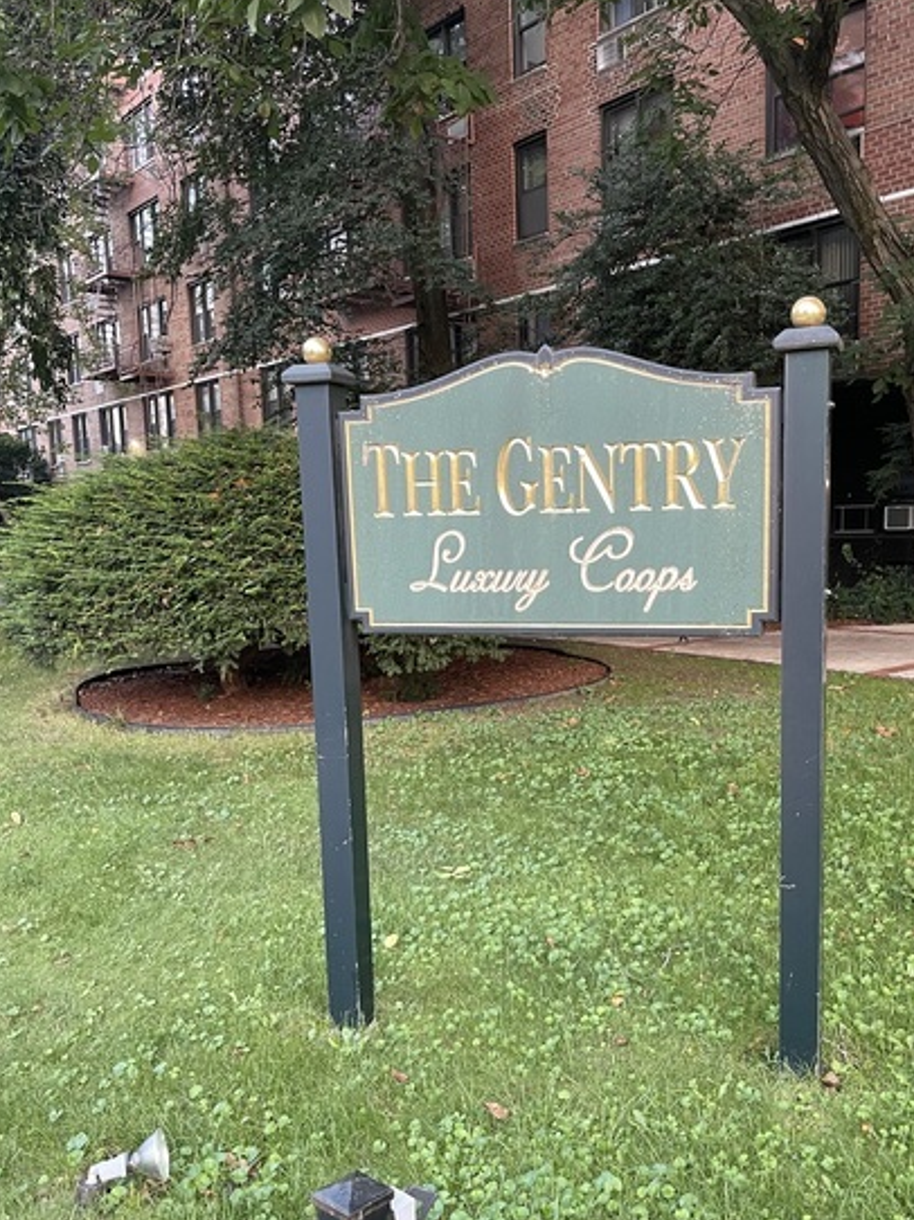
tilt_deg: -8.6
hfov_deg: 43.9
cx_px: 554
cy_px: 685
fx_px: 1127
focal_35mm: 32
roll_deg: +1.8
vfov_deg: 56.7
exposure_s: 1/60
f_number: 1.6
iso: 200
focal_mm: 5.1
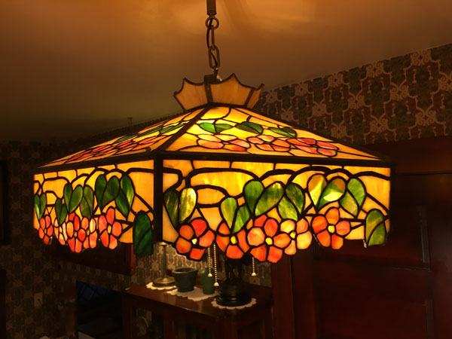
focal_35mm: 29
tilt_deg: +2.4
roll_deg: +2.3
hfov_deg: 61.7
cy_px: 170
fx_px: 379
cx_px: 226
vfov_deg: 48.2
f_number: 2.2
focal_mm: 4.15
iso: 50
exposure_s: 1/30
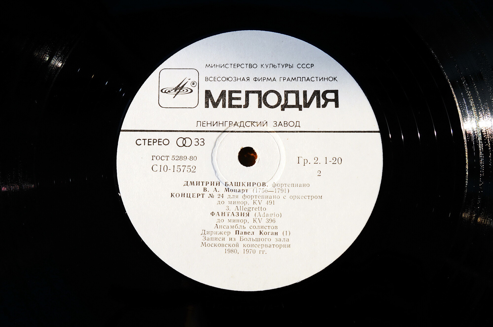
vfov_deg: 25.7
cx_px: 246
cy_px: 164
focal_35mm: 52
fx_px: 718
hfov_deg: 37.9
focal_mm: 35
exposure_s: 1/250
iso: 200
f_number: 8
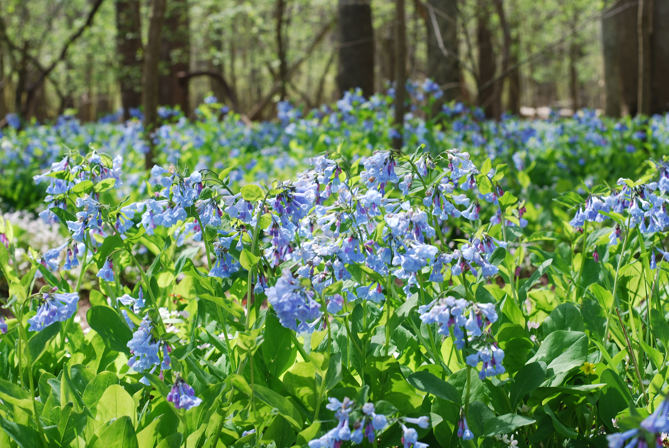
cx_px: 334
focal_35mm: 75
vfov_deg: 18.2
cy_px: 224
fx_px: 1395
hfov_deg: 27.0
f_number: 8
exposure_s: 1/90
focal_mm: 50
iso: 100
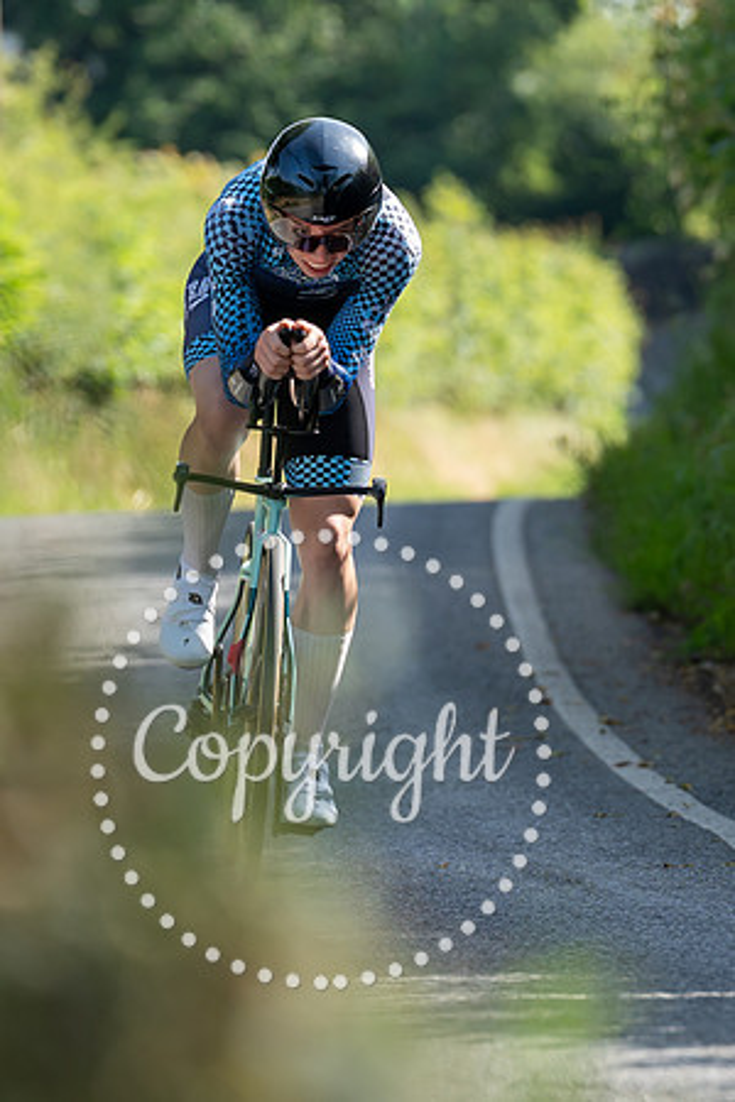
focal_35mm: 491
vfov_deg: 4.2
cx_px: 334
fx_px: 15046
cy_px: 590
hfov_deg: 2.8
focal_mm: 200
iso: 320
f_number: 3.5
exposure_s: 1/1000
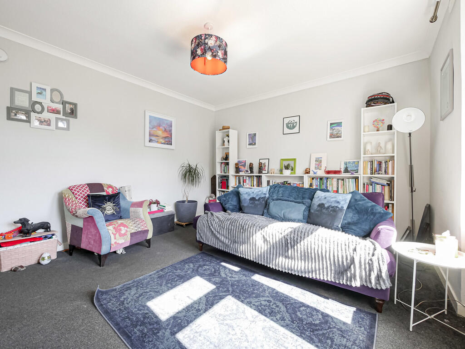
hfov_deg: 102.1
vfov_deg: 85.7
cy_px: 174
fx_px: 188
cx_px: 232
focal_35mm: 14
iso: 500
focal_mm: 7
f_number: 4
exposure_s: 1/60
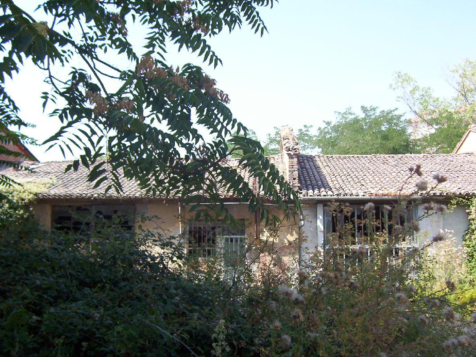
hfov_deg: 51.4
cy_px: 178
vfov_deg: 39.7
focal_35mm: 36
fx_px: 495
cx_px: 238
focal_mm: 5.54
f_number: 2.76
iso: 100
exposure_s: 1/835
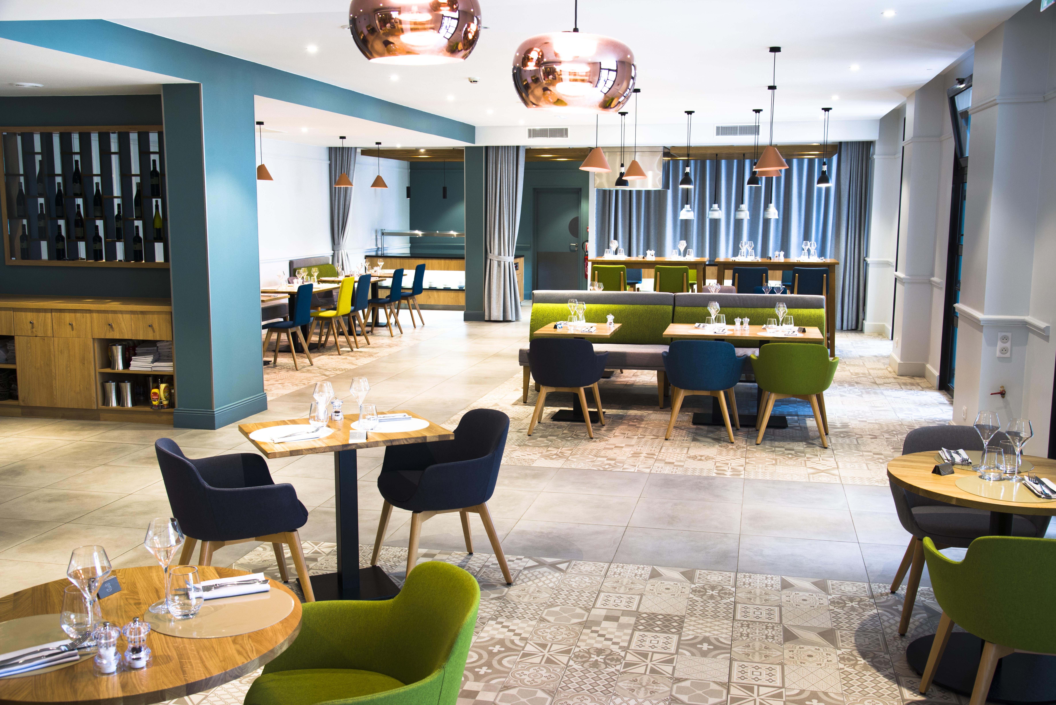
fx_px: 1027
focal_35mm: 35
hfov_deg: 54.4
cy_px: 352
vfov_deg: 37.9
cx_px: 528
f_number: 8
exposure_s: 1/5
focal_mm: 35
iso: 400
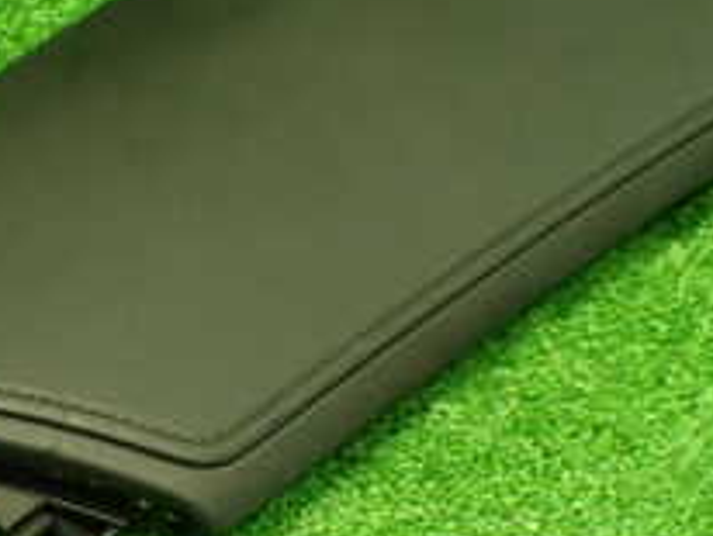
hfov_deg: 20.2
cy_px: 363
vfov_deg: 15.9
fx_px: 1918
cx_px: -62
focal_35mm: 93
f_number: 2.4
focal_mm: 5.79
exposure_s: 1/80
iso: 800
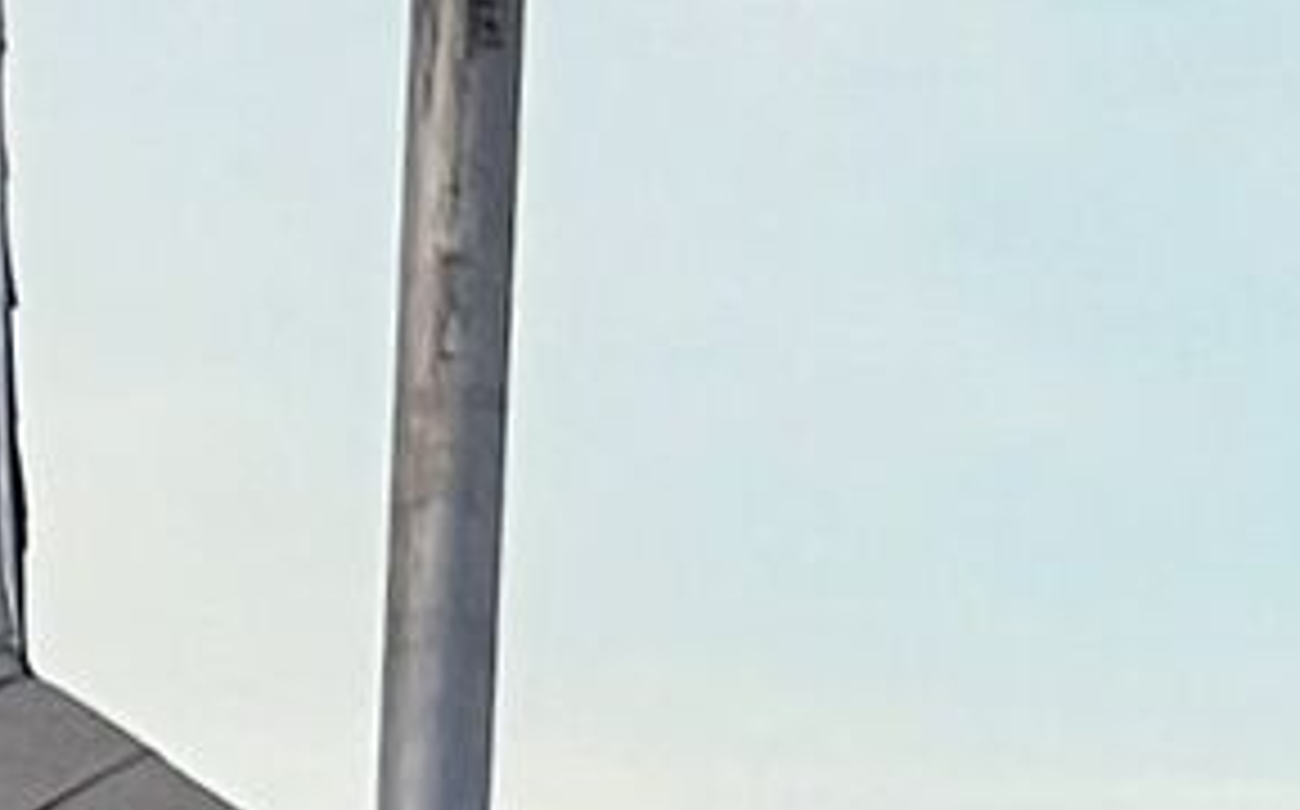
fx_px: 21343
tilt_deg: +3.8
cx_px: 3477
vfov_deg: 2.1
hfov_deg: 3.4
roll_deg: +0.3
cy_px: 2914
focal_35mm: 603
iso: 32
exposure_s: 1/105
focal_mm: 9
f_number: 2.8
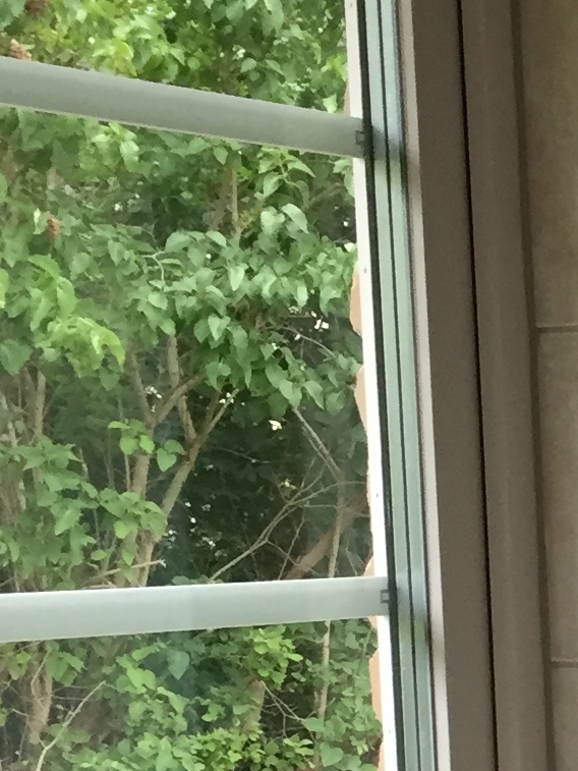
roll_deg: +1.0
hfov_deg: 10.8
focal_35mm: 125
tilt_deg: -5.7
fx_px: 2782
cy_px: 805
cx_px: 1184
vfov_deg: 15.4
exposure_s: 1/33
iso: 64
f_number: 2.2
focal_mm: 4.15
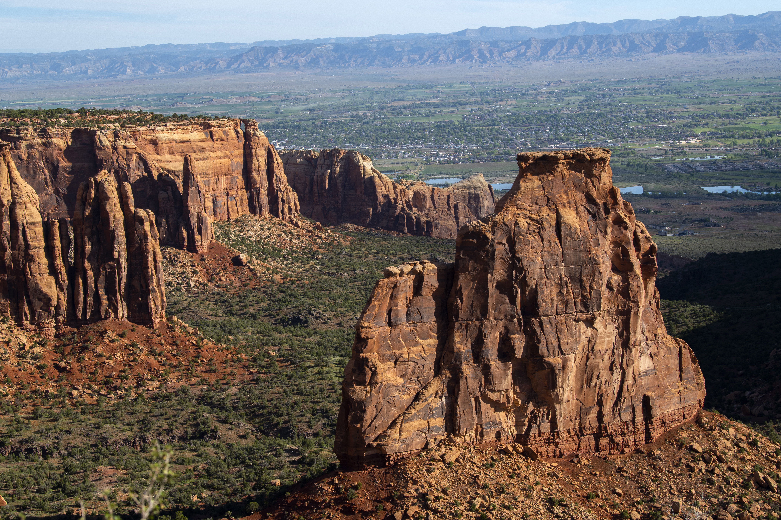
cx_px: 390
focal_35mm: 70
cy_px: 260
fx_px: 1518
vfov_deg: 19.5
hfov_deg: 28.8
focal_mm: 70
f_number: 8
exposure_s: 1/500
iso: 200
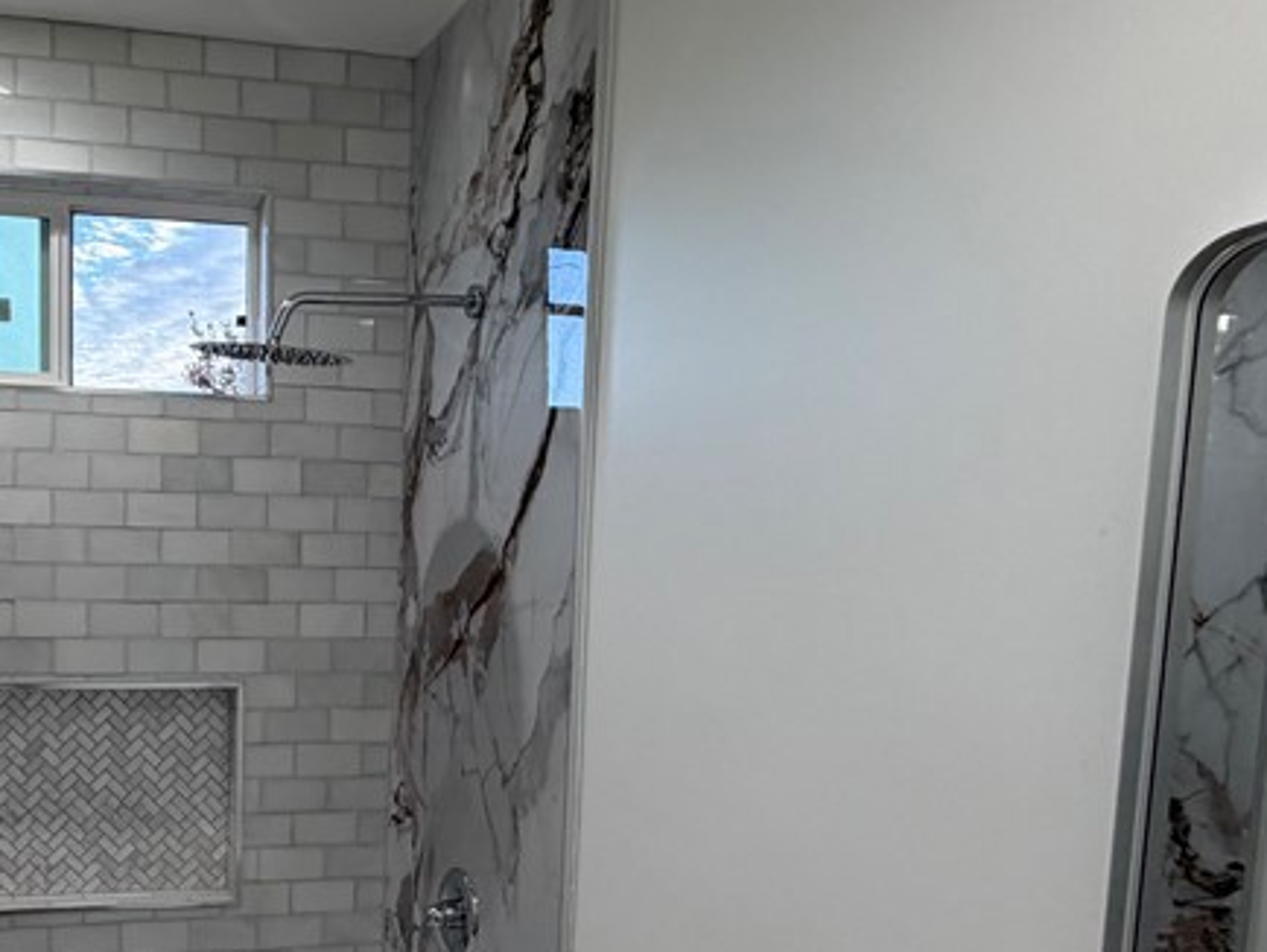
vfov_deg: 42.0
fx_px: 1209
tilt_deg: -6.0
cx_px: 234
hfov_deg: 51.5
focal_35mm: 33
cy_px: 689
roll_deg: -1.0
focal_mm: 2.22
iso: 125
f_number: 2.2
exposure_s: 1/120
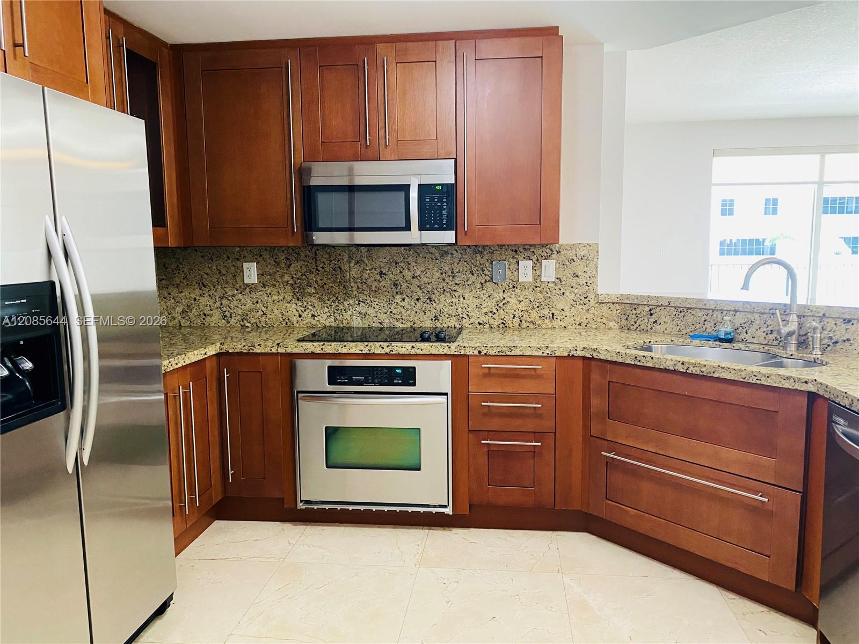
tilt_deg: -7.7
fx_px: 645
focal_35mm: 26
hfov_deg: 67.3
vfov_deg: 53.1
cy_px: 322
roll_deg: +0.0
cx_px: 430
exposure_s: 1/60
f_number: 1.8
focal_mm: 4.25
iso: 250
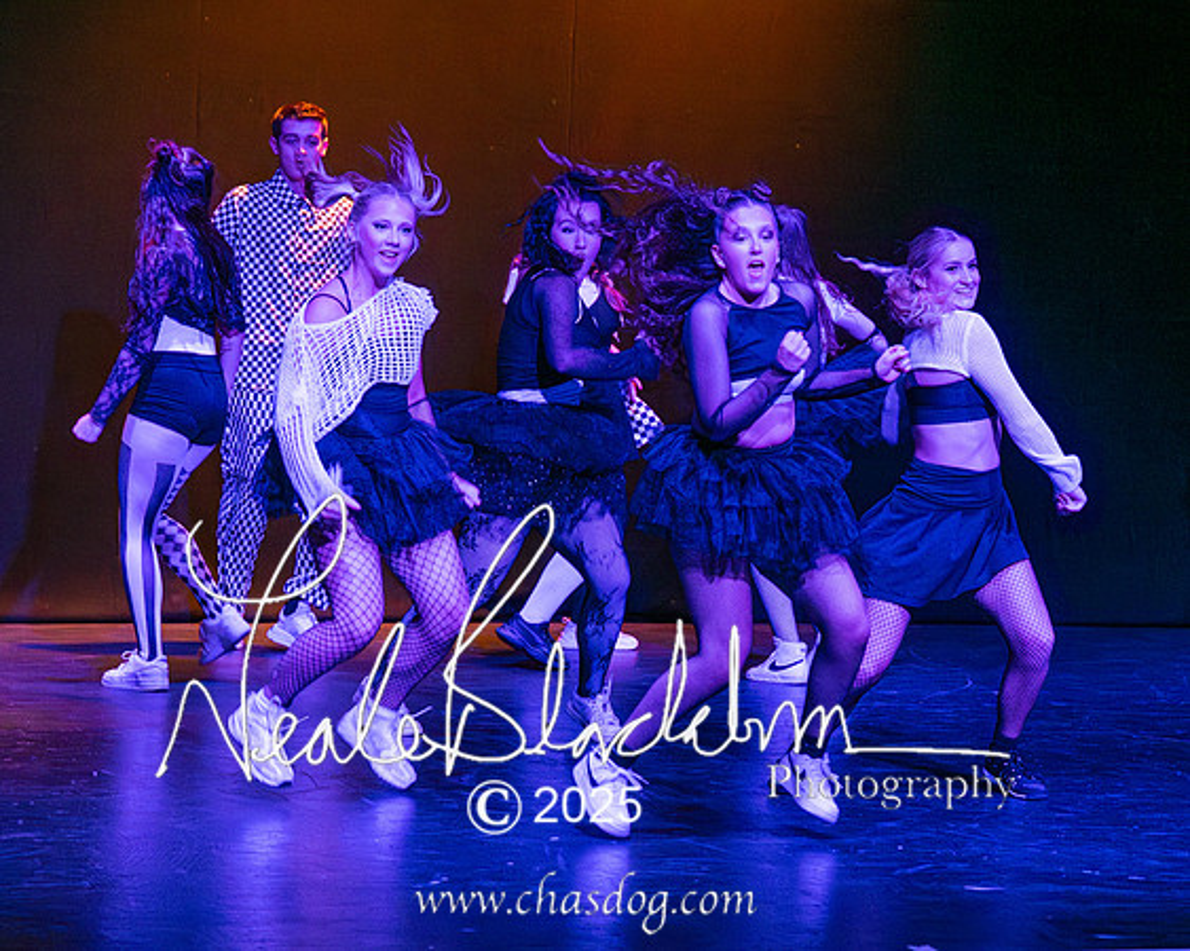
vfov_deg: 12.0
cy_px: 433
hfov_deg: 15.0
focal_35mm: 128
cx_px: 734
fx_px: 4512
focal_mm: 77
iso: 1250
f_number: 4
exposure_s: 1/250
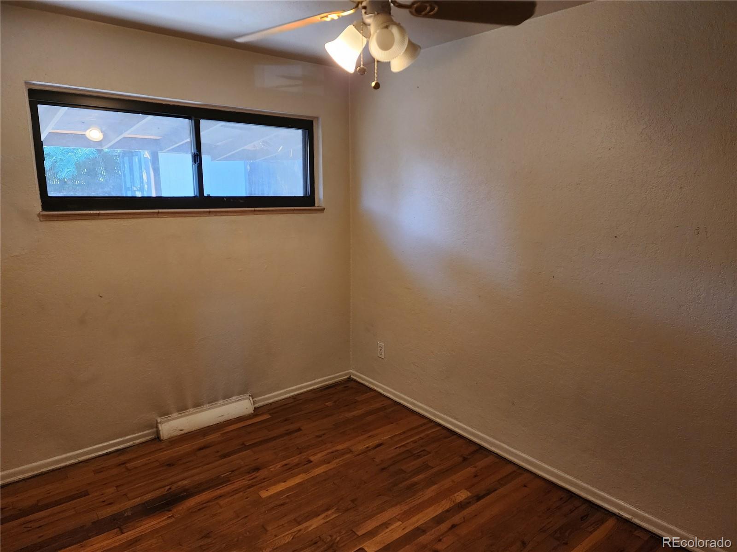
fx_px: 490
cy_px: 276
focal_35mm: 23
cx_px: 368
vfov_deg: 58.9
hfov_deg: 73.9
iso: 250
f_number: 1.8
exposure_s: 1/120
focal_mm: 6.4
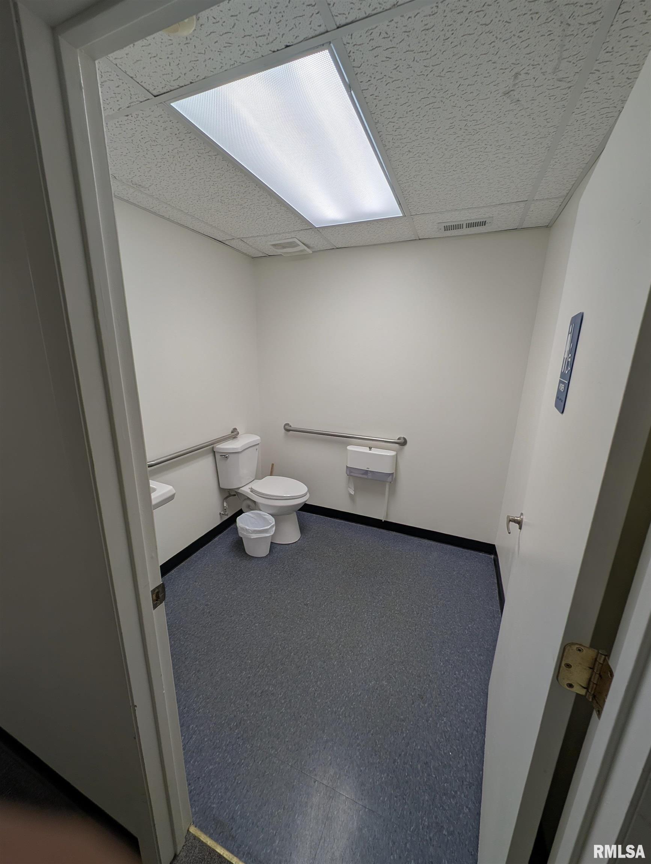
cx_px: 326
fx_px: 300
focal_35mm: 12
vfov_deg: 110.5
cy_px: 432
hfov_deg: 94.6
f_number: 1.95
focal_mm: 2.23
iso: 40
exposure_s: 1/182
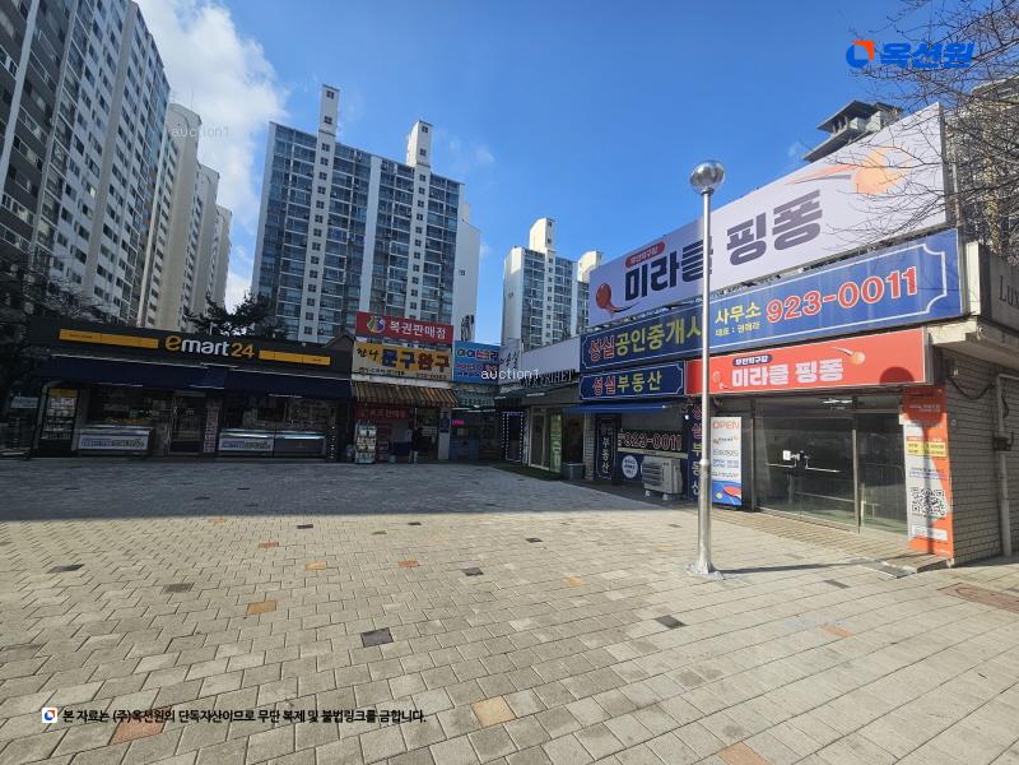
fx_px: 383
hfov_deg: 106.2
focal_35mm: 13
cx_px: 510
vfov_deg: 89.9
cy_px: 382
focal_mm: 2.2
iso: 50
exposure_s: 1/2163
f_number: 2.2
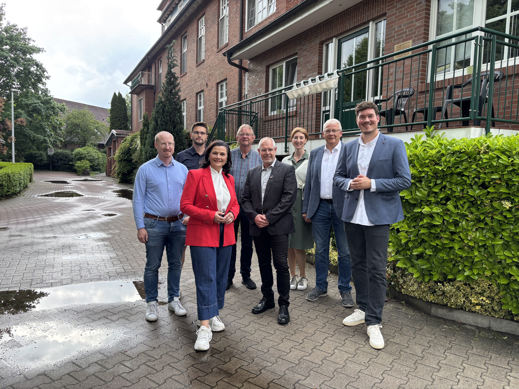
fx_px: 390
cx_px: 260
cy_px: 194
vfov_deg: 53.1
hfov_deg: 67.3
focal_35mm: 26
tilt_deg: -5.4
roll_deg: -2.0
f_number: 1.6
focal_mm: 5.96
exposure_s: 1/212
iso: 50
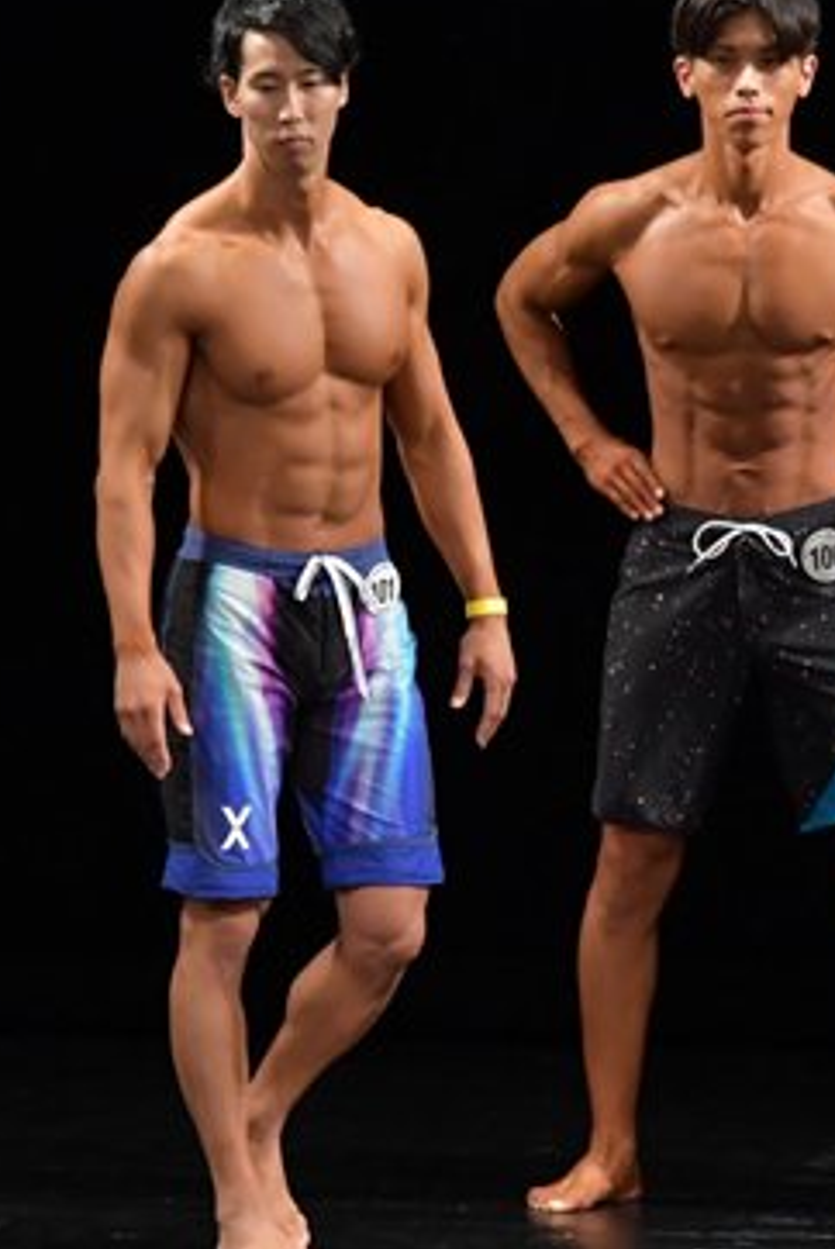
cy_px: 621
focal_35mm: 545
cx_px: 509
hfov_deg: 2.5
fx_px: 18924
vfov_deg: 3.8
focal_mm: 170
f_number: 5.6
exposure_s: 1/400
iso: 3200
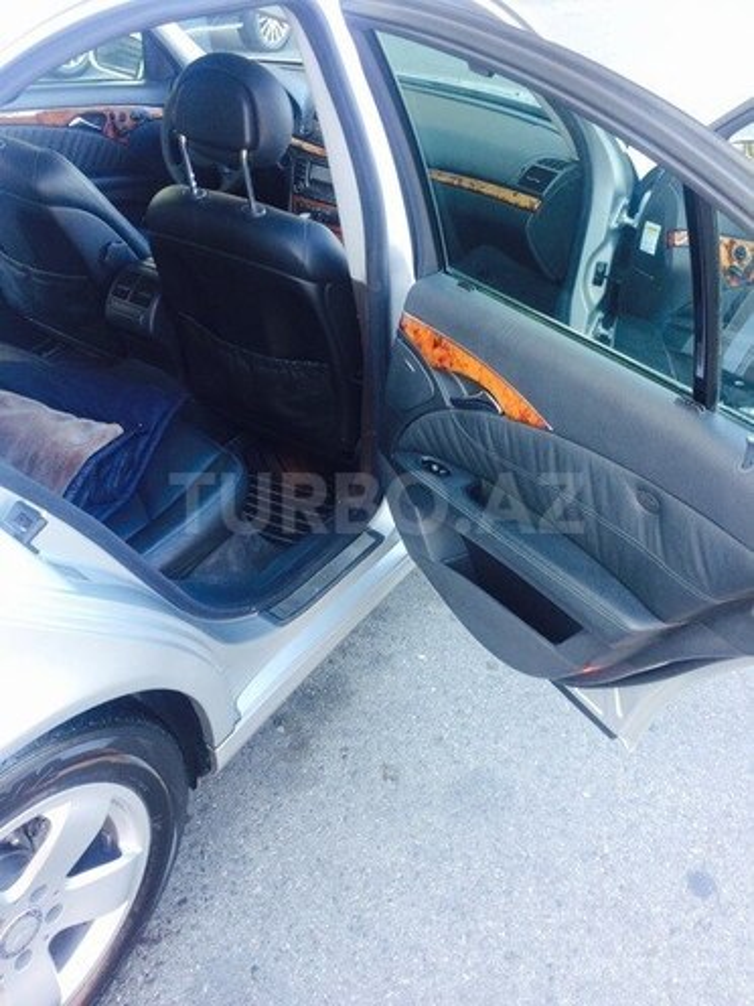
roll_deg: -0.2
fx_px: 842
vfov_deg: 61.7
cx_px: 377
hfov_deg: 48.2
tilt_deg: -36.5
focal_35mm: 29
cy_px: 503
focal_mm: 4.15
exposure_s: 1/33
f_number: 2.2
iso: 32
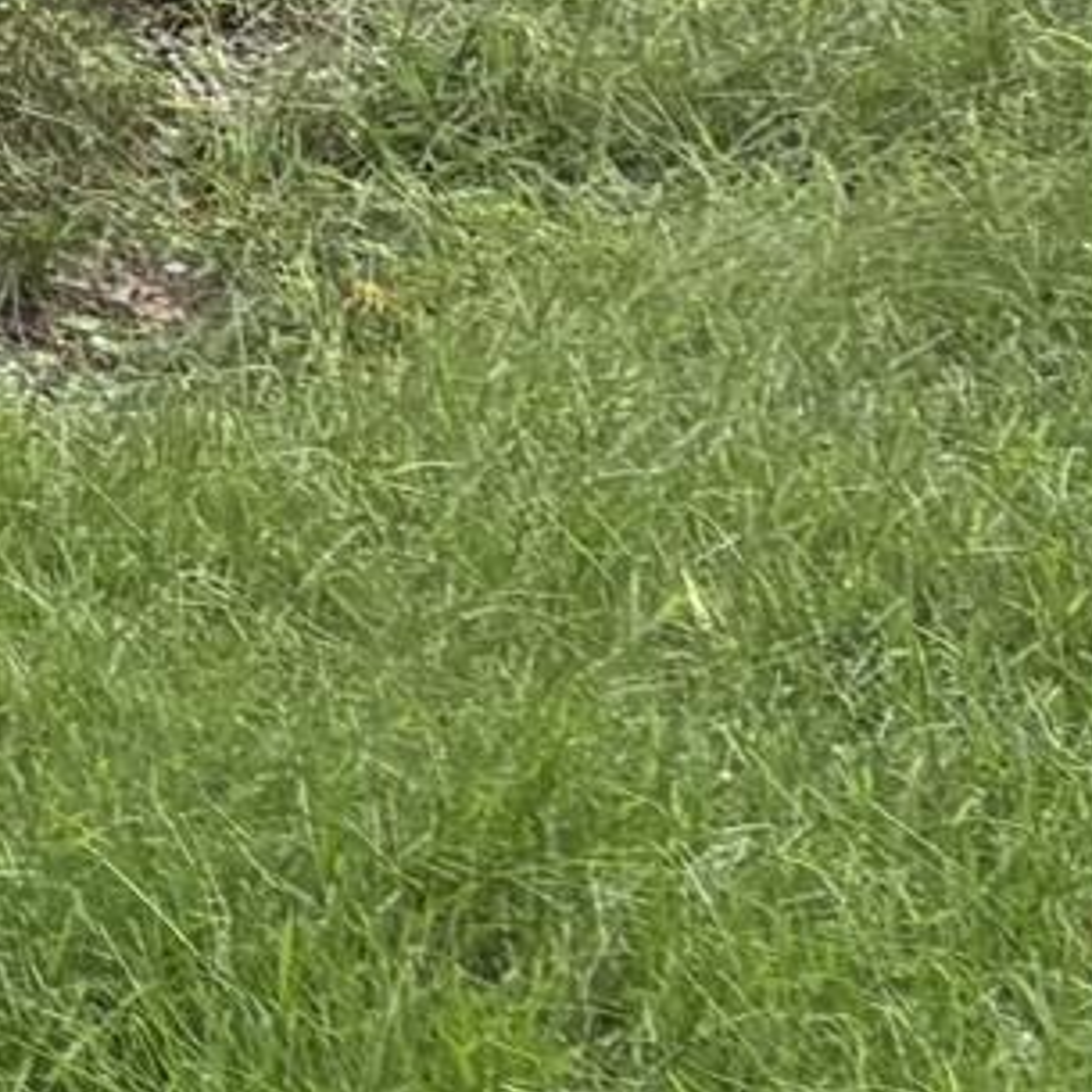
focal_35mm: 226
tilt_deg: +7.5
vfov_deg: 7.1
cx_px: -2997
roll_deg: -1.6
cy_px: -1862
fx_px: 8066
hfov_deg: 6.5
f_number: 1.6
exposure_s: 1/959
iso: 64
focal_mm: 5.96
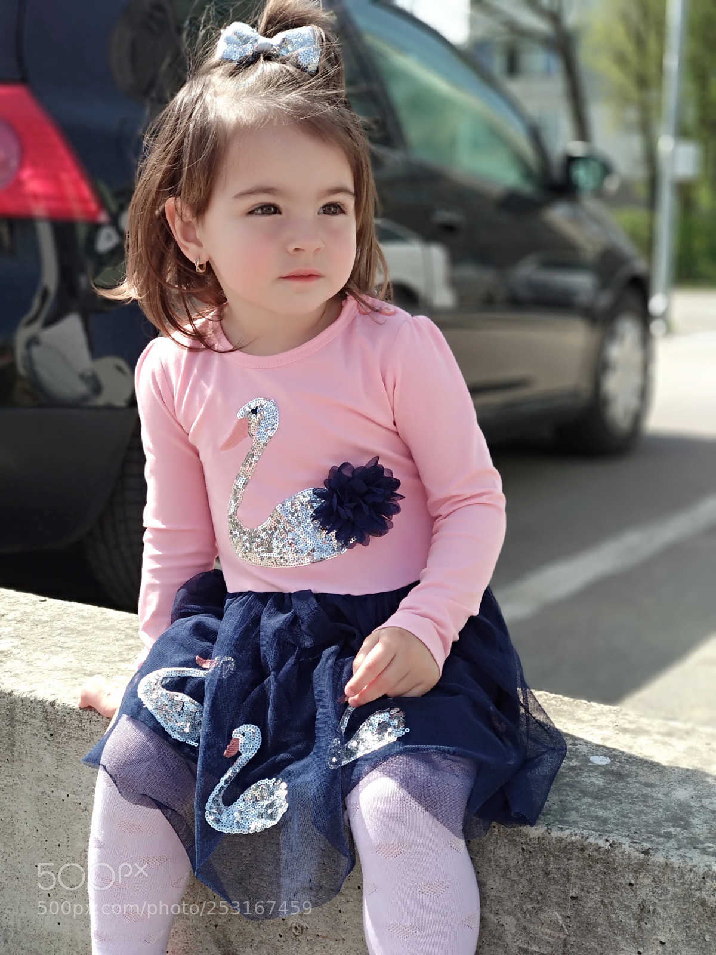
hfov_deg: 28.0
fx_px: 1434
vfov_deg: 36.8
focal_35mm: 52
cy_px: 478
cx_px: 358
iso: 100
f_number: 2.6
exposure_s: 1/370
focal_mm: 5.99
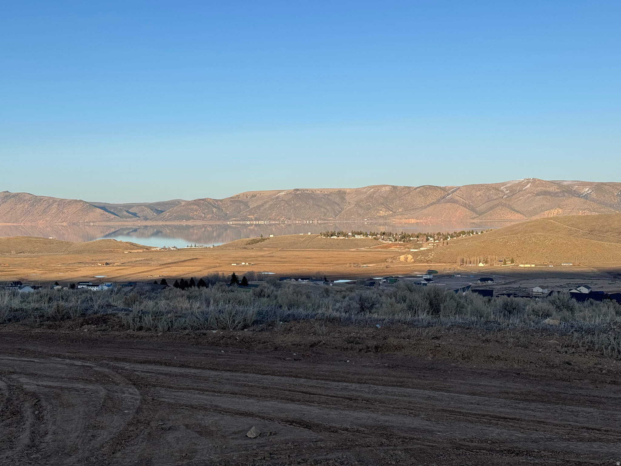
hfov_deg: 39.7
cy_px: 233
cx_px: 310
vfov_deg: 30.3
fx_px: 861
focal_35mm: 48
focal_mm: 6.76
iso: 64
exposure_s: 1/2611
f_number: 1.78
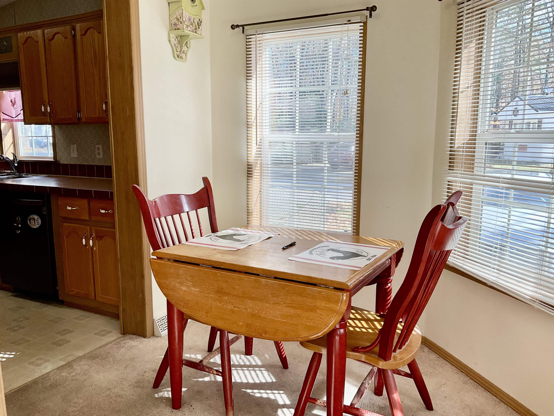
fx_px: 464
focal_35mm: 29
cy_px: 208
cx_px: 277
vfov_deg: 48.2
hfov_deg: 61.7
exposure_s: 1/120
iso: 32
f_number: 1.8
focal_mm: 3
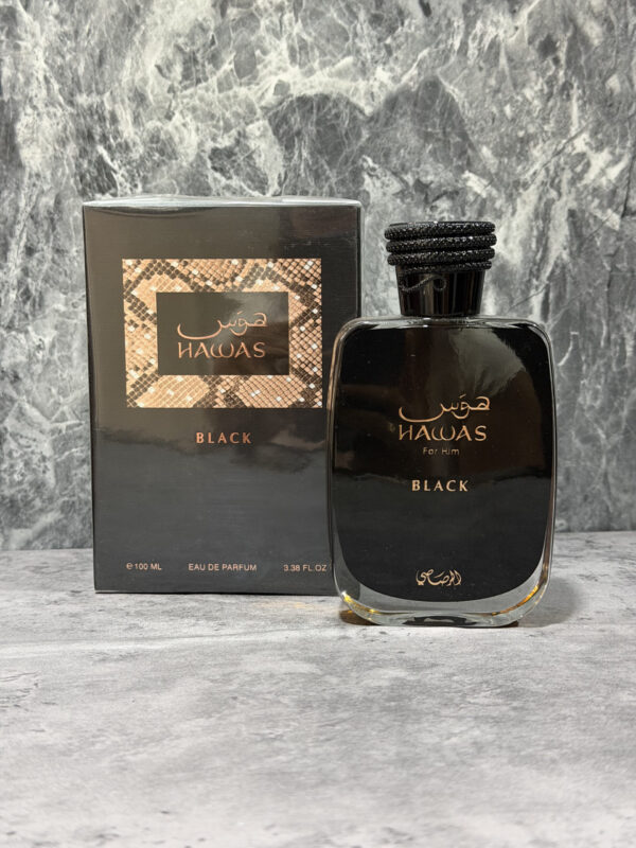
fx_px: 1176
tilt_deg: -6.4
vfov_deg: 39.7
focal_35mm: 48
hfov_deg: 30.3
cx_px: 318
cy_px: 424
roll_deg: -0.4
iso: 500
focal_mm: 6.76
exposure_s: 1/30
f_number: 1.78
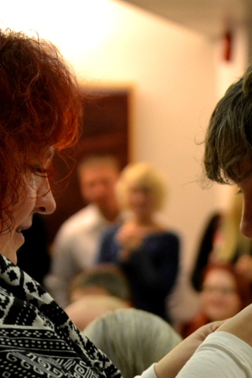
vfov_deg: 11.8
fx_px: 1814
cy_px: 369
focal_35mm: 173
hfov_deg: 7.9
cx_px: 227
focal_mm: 55
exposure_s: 1/60
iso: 1800
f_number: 4
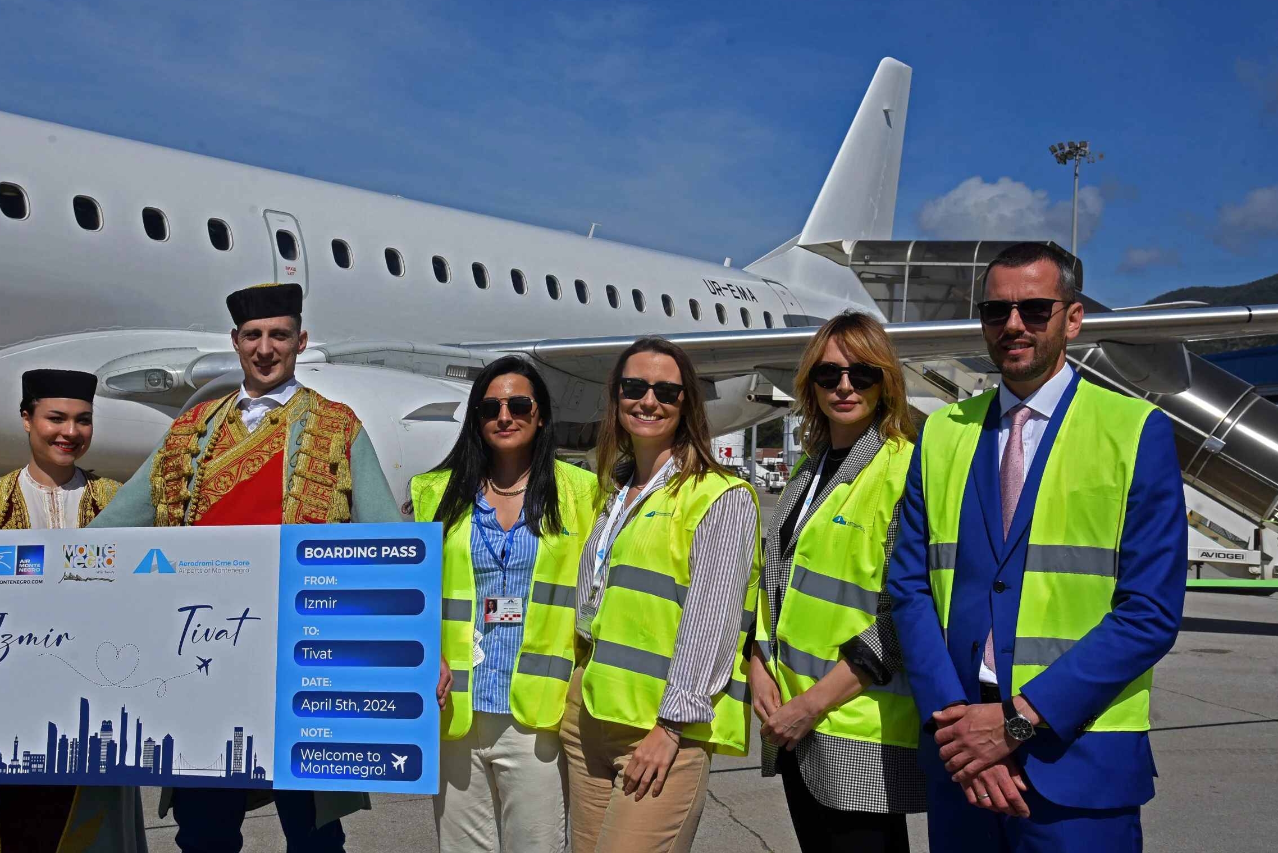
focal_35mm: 45
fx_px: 1598
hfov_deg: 43.5
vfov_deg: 29.9
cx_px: 567
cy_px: 409
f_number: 13
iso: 200
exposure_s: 1/640
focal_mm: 40
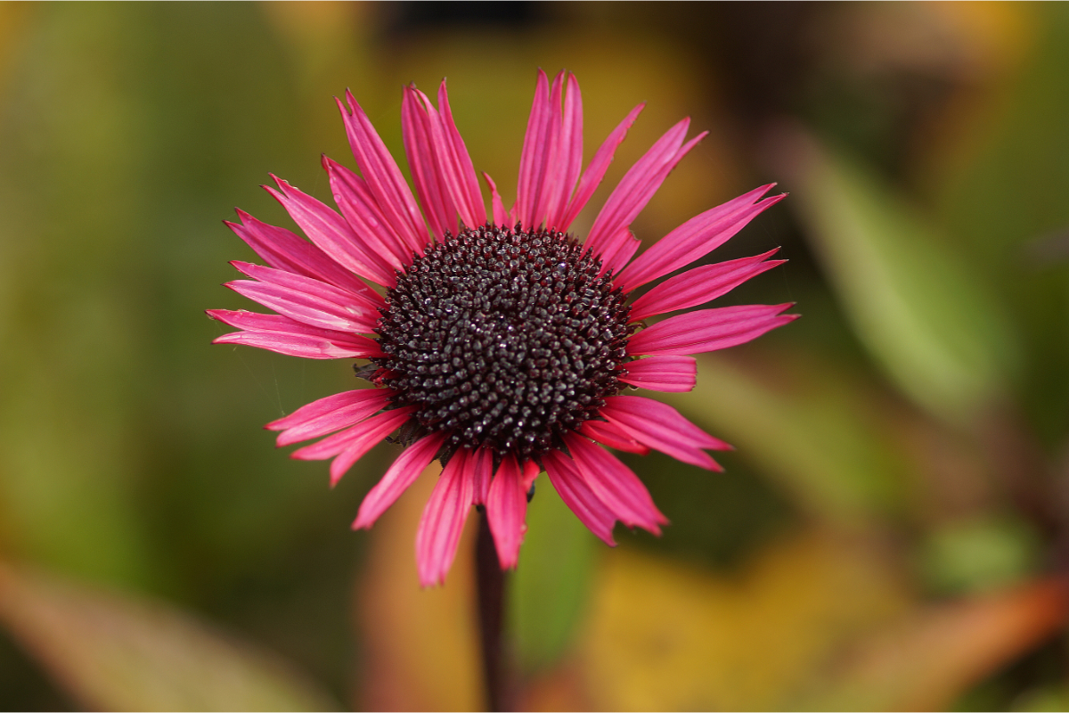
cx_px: 534
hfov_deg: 13.7
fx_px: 4454
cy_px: 356
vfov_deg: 9.1
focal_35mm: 150
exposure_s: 1/160
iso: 100
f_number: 2.8
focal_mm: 100
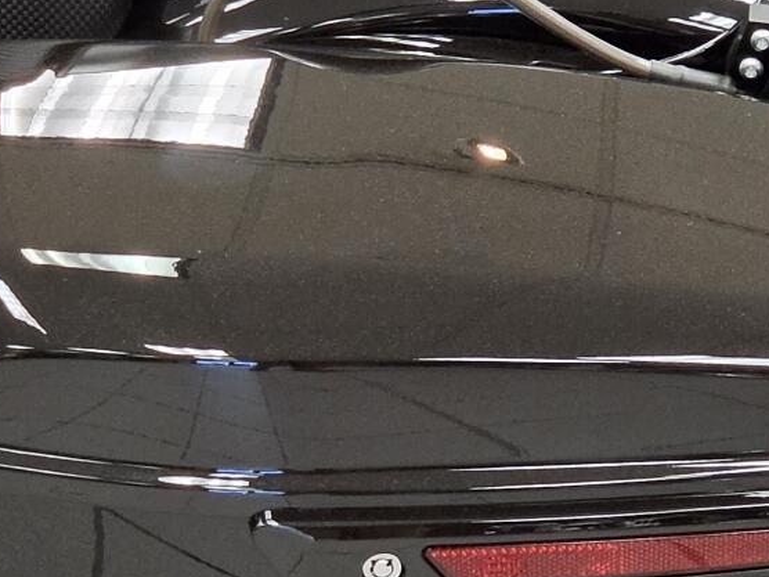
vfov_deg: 6.0
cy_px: 545
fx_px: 5509
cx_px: 477
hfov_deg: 8.0
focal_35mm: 248
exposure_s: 1/60
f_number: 2.4
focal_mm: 7
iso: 320
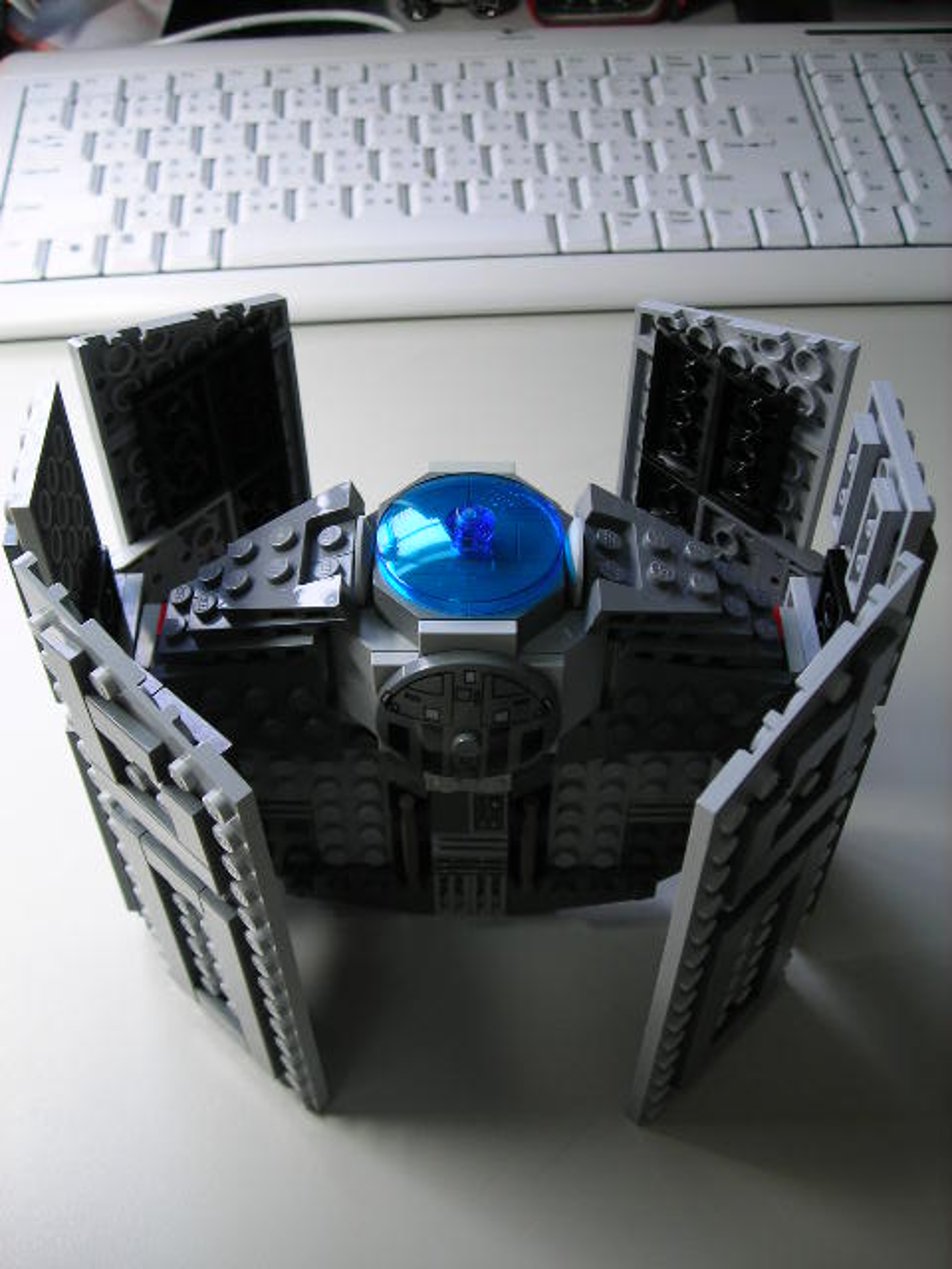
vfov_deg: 49.0
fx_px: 1393
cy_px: 634
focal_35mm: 38
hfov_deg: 37.7
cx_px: 476
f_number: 3.2
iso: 50
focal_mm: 6.3
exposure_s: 1/23.5
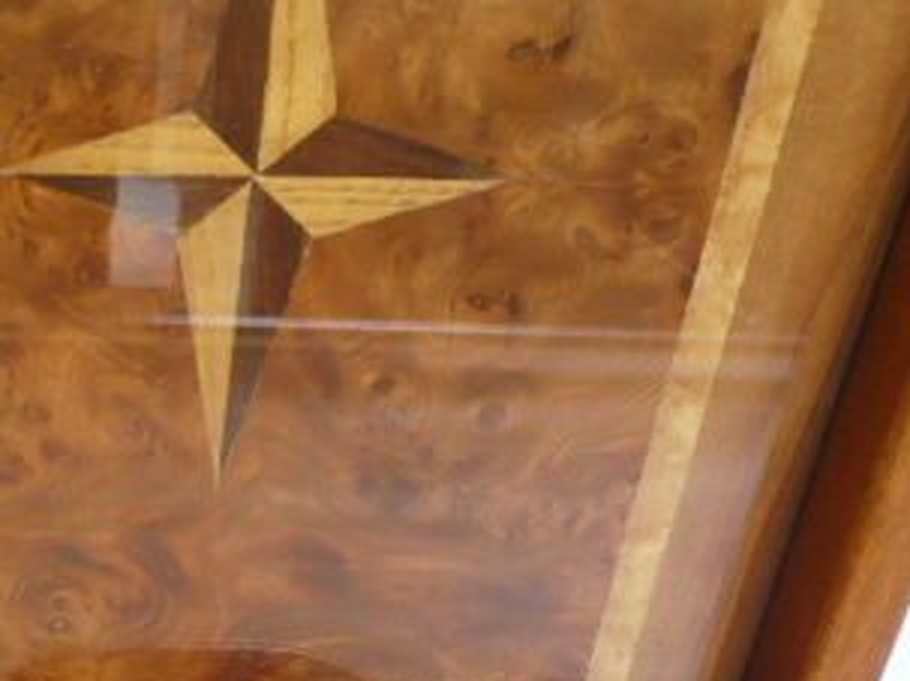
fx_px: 1945
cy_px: 576
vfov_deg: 19.6
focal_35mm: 74
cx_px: 192
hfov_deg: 25.9
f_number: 2.8
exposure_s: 1/30
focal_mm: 5.8
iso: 250
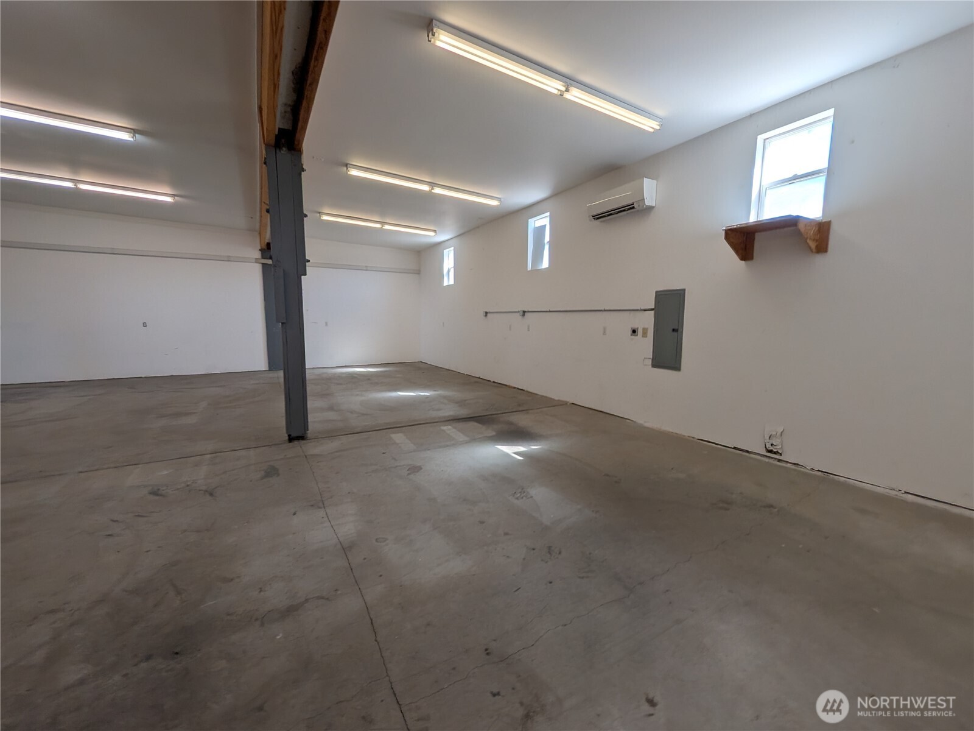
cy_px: 366
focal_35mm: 13
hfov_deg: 106.2
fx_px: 366
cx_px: 487
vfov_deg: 89.9
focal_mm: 1.54
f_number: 2.2
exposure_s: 1/99.3
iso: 35
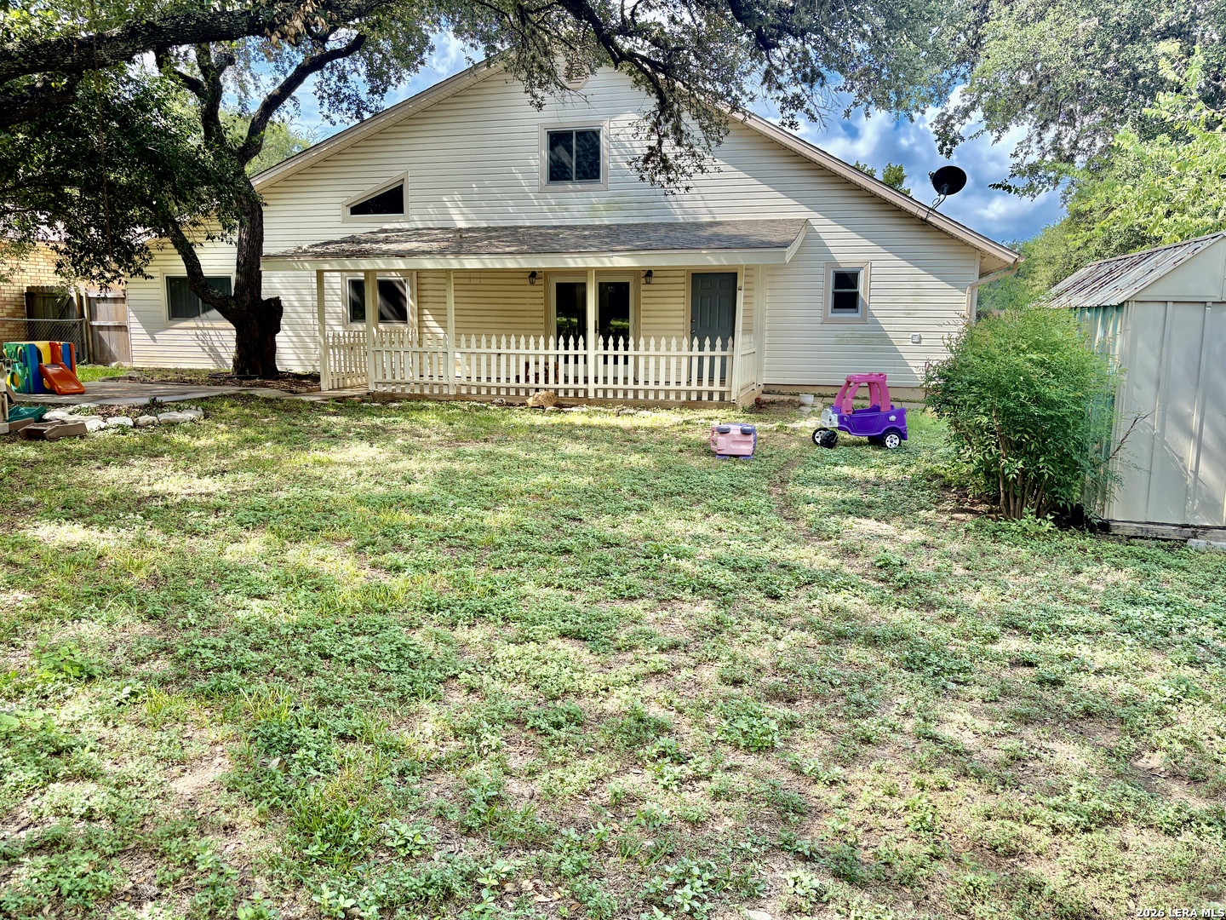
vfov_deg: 53.1
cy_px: 460
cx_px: 613
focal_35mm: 26
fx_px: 921
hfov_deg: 67.3
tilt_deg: -7.5
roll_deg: +0.2
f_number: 1.6
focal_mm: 5.96
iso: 64
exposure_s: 1/1217
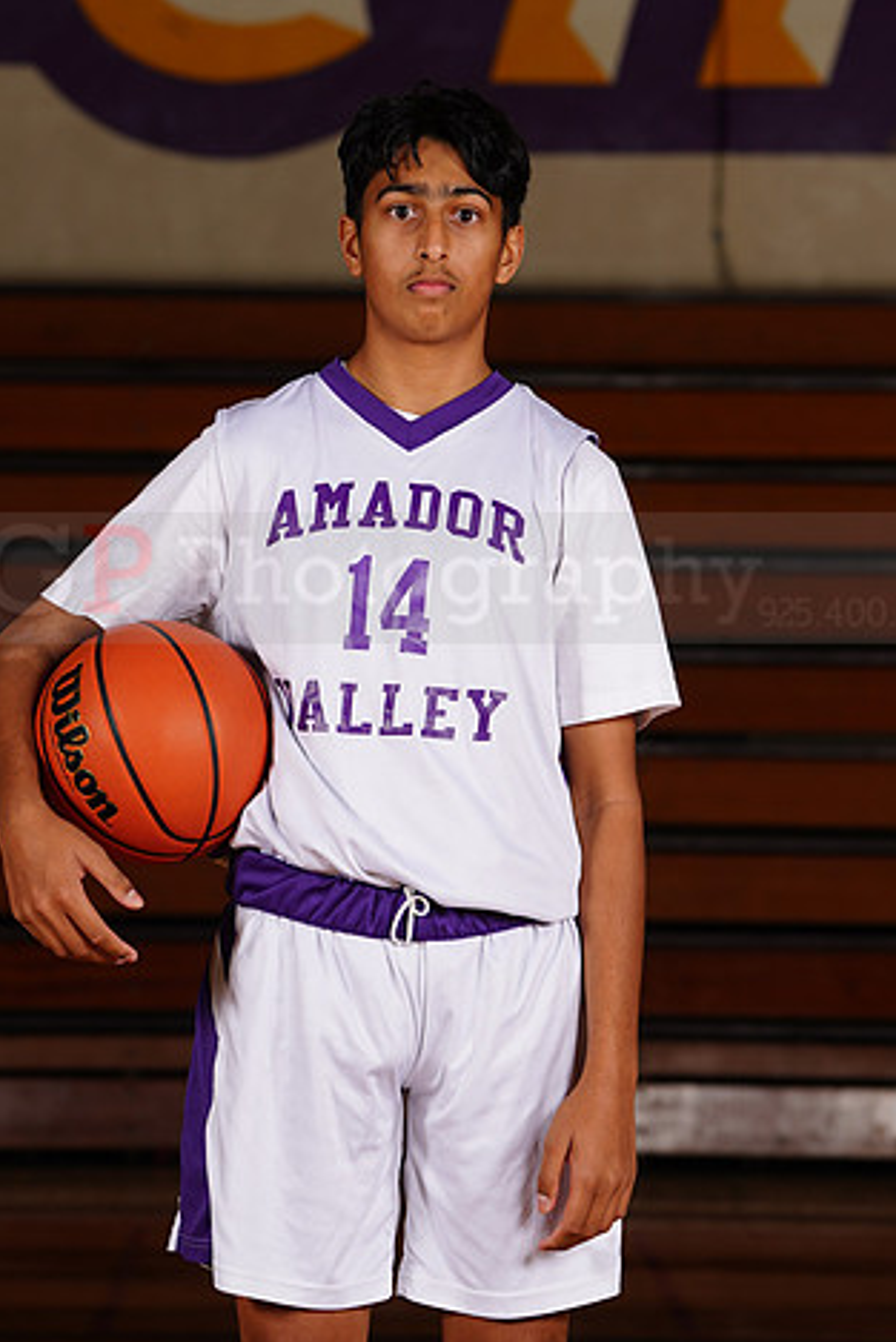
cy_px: 552
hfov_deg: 6.1
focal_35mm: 224
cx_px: 385
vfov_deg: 9.2
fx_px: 8356
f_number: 8
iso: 200
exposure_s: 1/200
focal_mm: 181
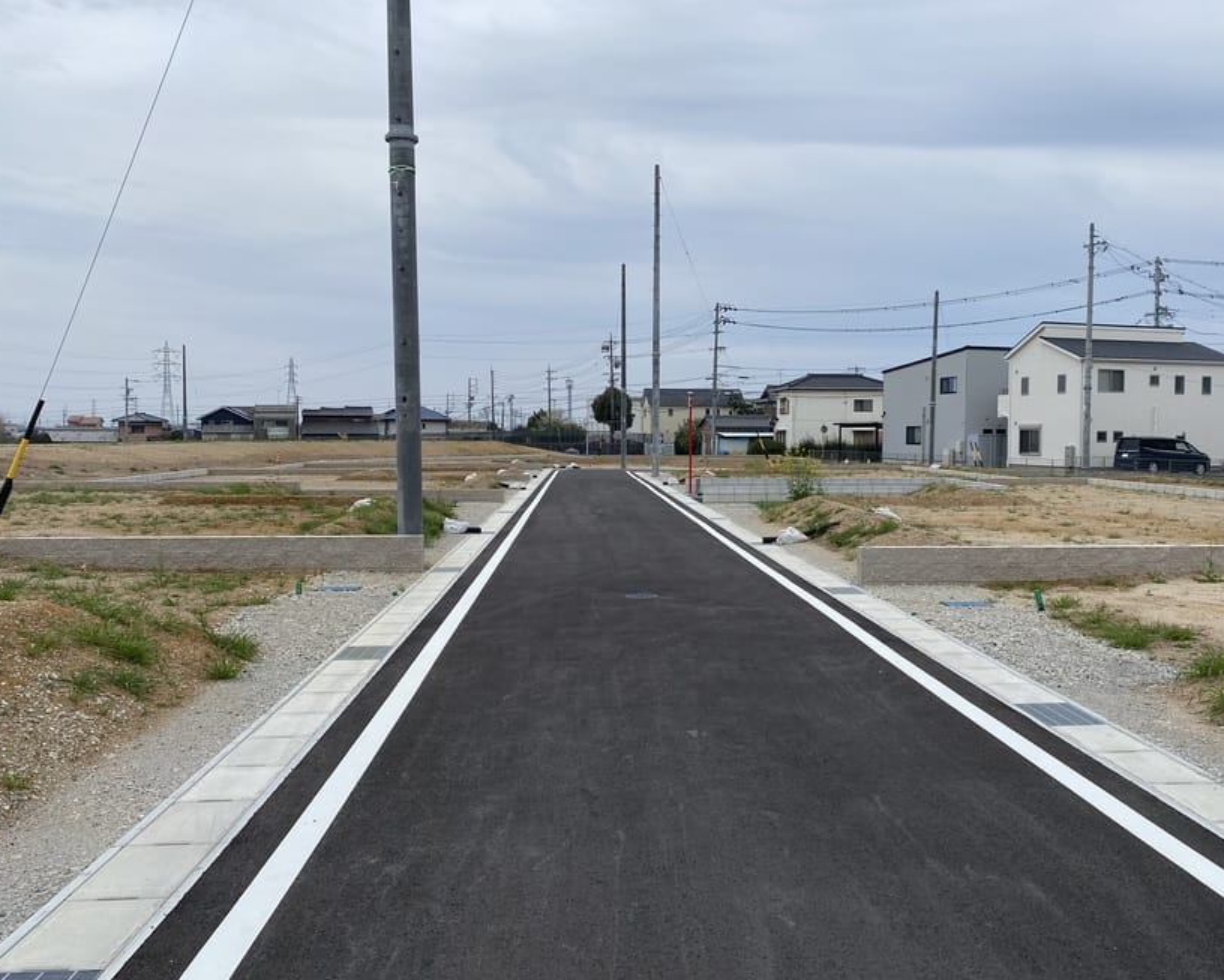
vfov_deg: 51.5
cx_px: 664
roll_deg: +0.4
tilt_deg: -4.4
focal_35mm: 28
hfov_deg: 62.1
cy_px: 481
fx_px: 1014
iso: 32
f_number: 1.8
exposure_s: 1/702
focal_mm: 4.25
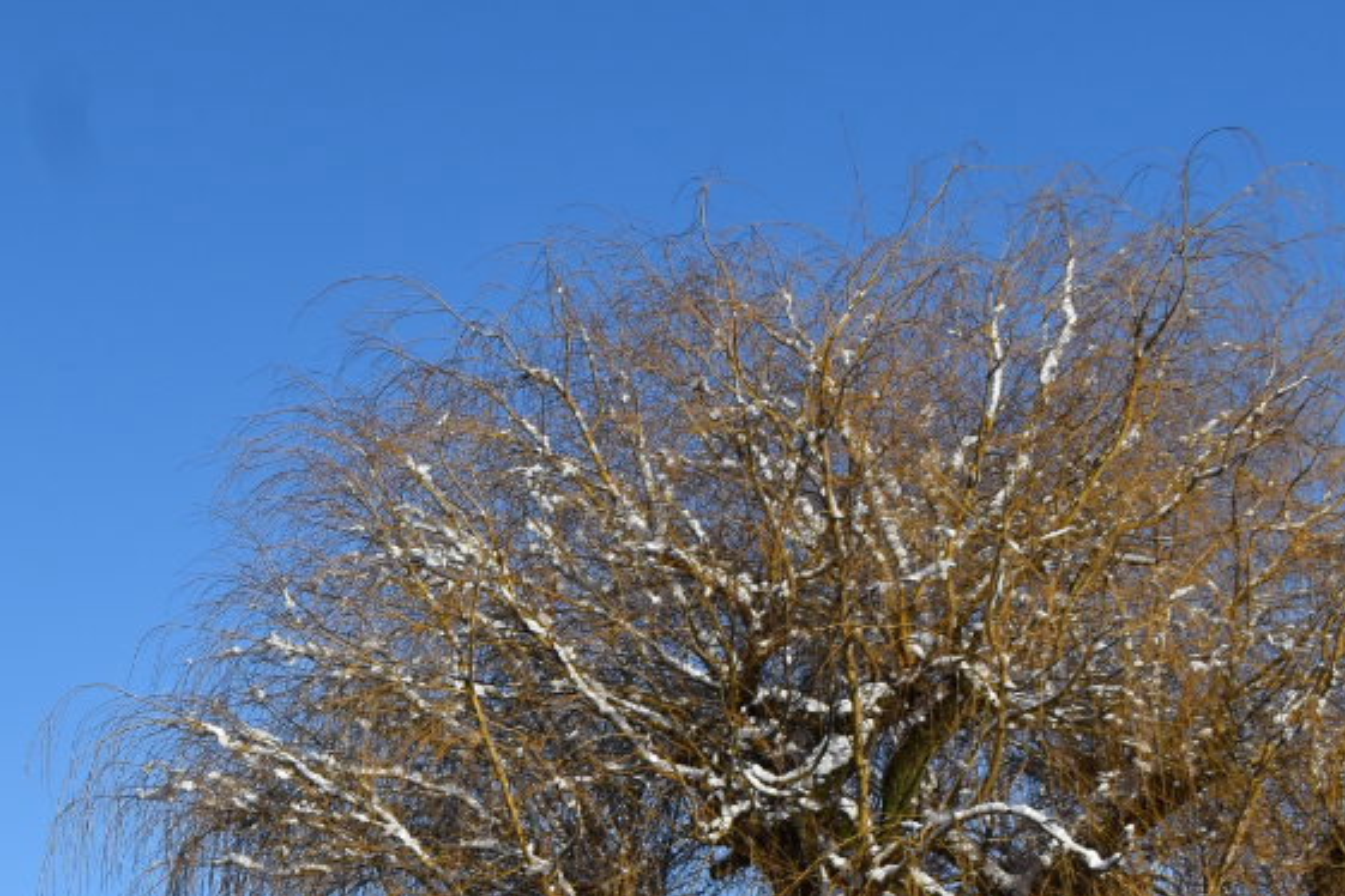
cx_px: -110
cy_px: 1172
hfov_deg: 24.4
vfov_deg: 16.5
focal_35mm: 78
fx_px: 2914
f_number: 9
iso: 100
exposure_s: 1/320
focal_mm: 18
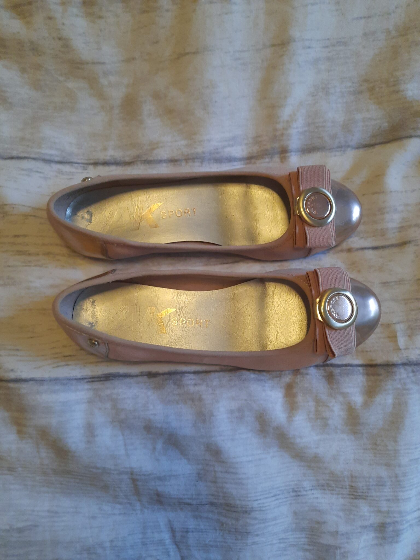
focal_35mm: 25
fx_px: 404
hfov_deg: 54.9
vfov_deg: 69.4
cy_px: 280
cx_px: 210
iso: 400
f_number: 2
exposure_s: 1/30
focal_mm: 4.6
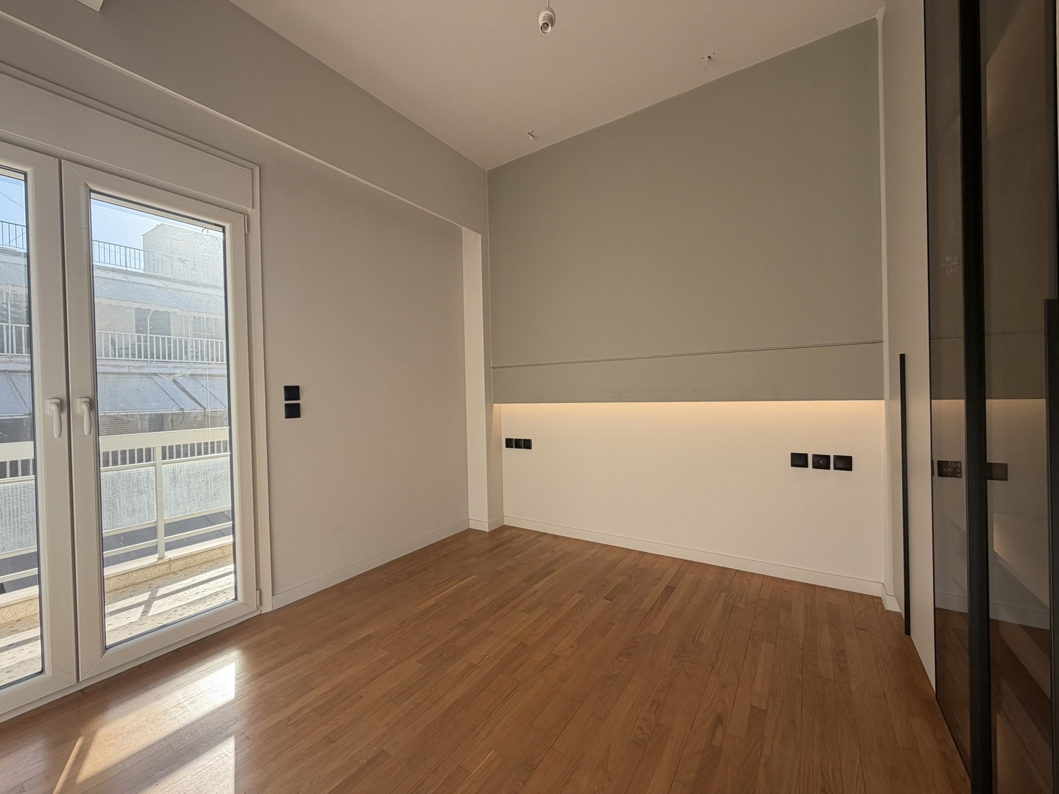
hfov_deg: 102.1
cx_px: 530
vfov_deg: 85.7
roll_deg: +1.4
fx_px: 428
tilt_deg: -0.9
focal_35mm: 14
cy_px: 397
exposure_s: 1/231
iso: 50
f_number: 2.2
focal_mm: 2.22
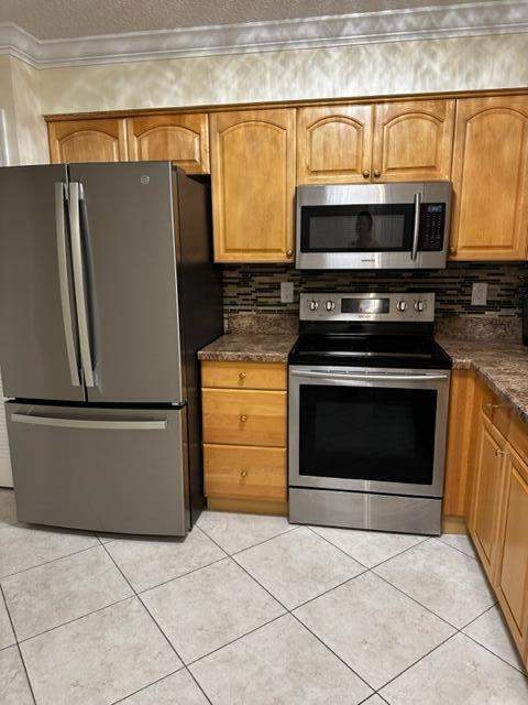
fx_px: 488
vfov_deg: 71.6
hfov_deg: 56.8
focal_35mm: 24
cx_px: 264
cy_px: 352
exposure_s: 1/60
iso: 160
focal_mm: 6.86
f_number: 1.78
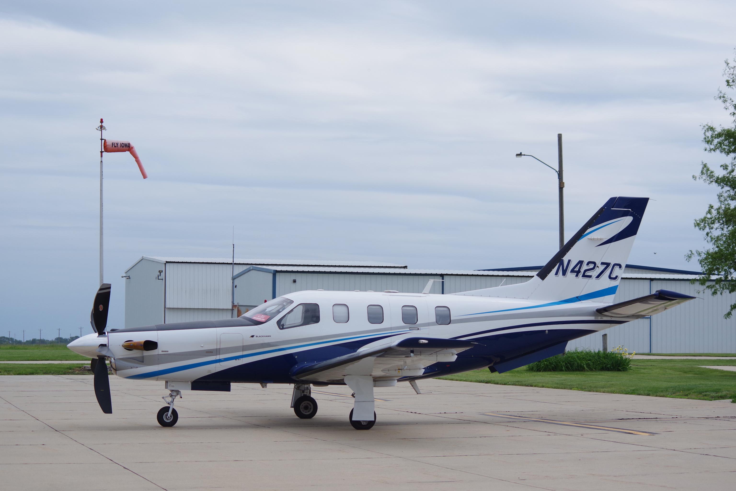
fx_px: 1676
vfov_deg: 16.7
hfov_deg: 24.8
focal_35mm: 82
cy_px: 246
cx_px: 368
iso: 200
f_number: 5.6
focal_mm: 55
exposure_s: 1/1600
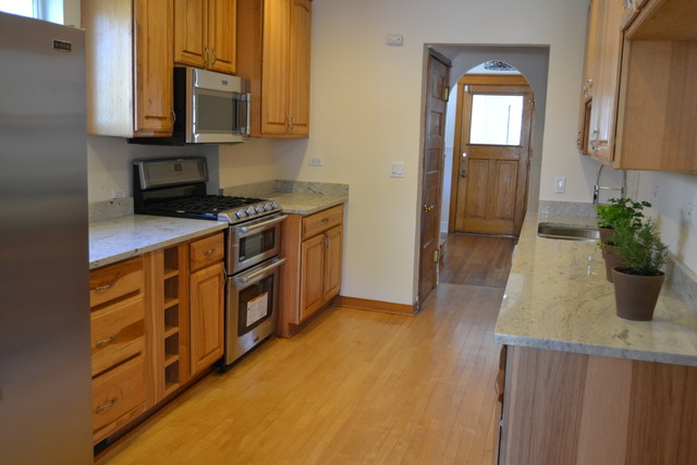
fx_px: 639
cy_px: 232
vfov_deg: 40.0
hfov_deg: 57.2
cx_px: 348
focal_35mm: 33
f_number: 3.5
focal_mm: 22
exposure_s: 1/60
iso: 720
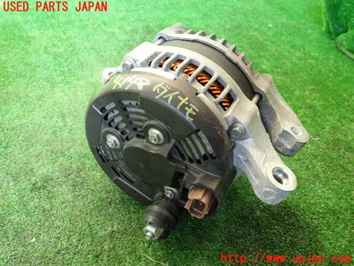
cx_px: 177
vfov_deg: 46.8
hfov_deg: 60.0
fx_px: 307
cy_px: 133
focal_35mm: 30
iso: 200
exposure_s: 1/100
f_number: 2.3
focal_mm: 5.4
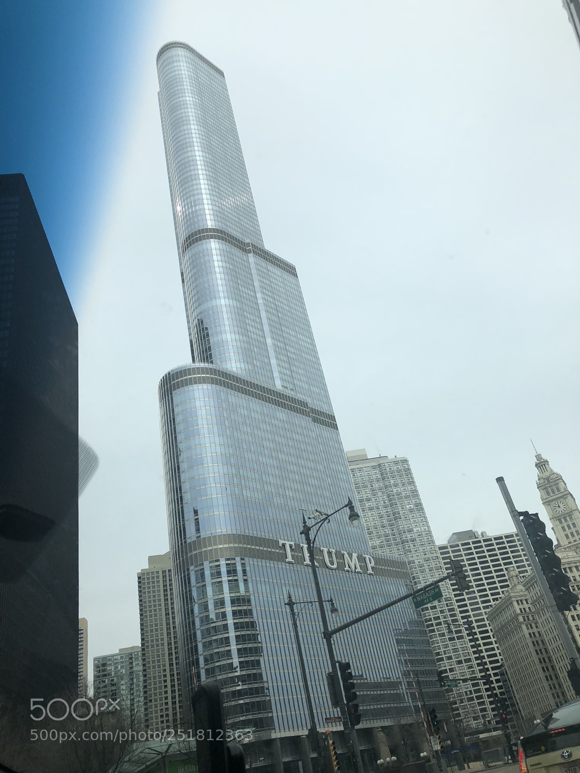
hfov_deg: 49.7
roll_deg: +12.9
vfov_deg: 63.4
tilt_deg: +33.3
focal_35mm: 28
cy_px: 386
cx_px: 290
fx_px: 626
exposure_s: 1/3205
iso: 25
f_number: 1.8
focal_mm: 4
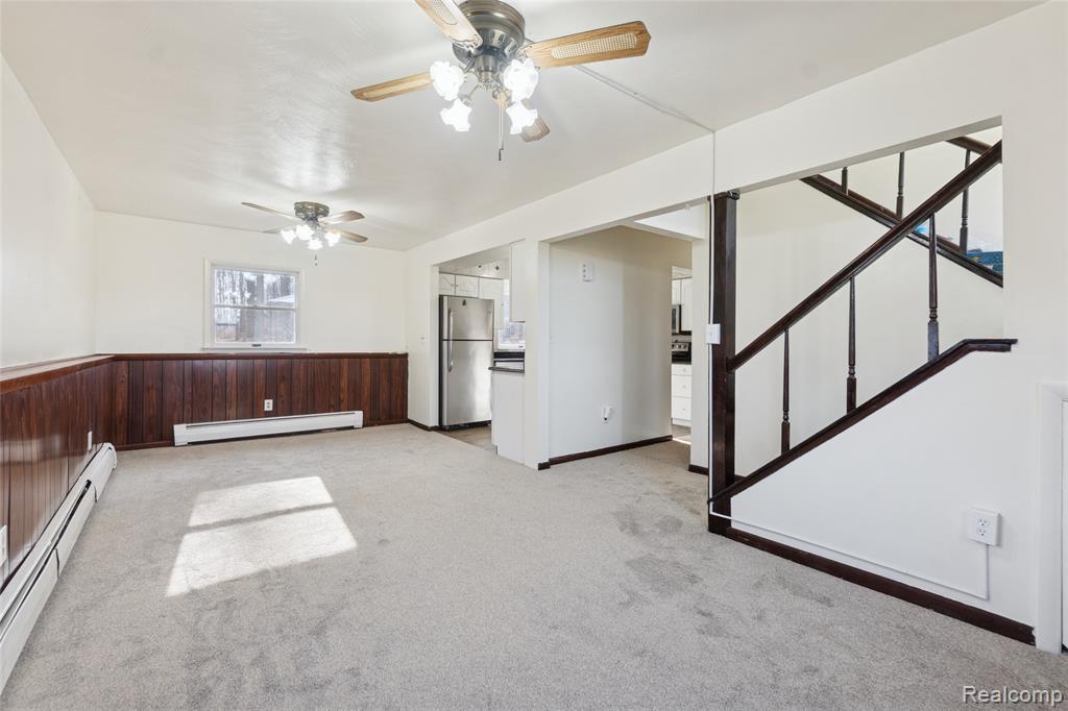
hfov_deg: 100.4
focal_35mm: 15
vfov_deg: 77.3
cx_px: 534
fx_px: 445
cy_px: 356
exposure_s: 1/30
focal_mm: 10
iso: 400
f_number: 8
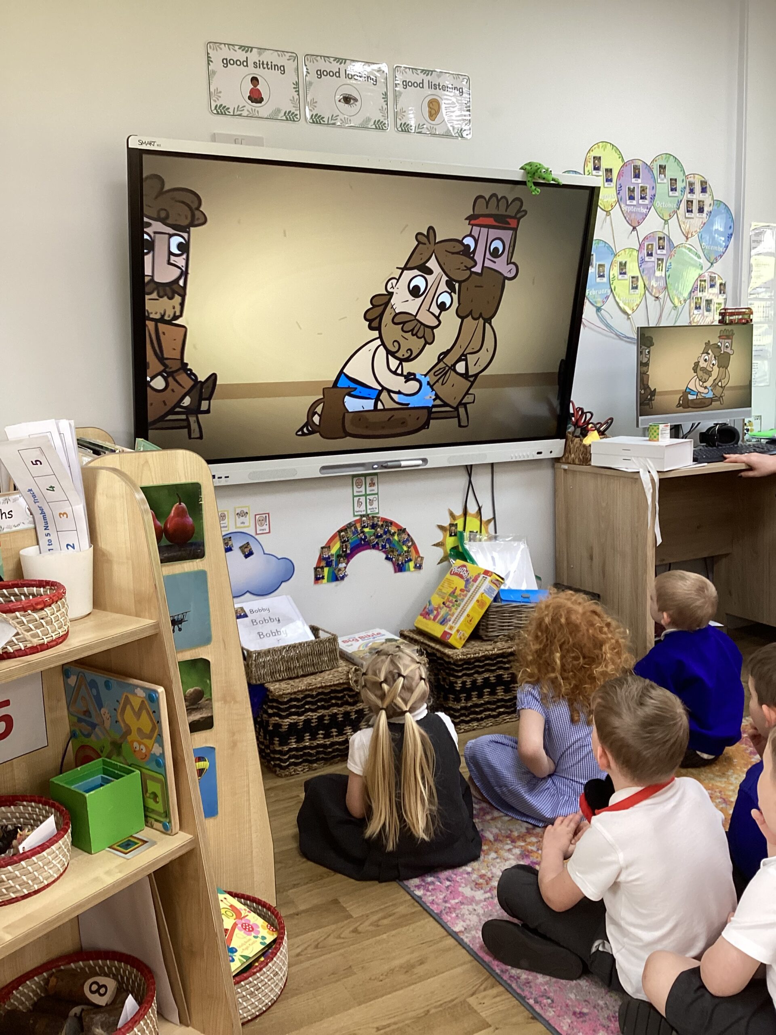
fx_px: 927
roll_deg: +1.7
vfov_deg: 58.4
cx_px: 388
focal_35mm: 31
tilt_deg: -10.2
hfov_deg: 45.4
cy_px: 518
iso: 100
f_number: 2.4
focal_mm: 3.3
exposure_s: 1/50
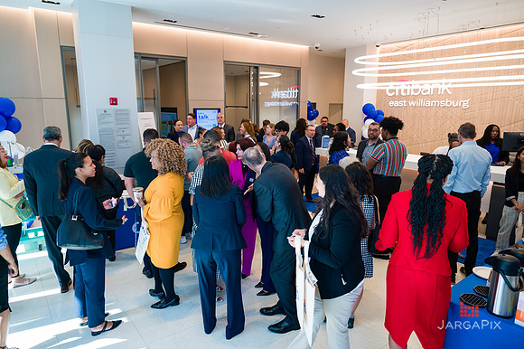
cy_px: 174
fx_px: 352
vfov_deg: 52.8
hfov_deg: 73.4
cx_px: 262
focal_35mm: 24
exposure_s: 1/200
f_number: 3.2
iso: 400
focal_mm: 24
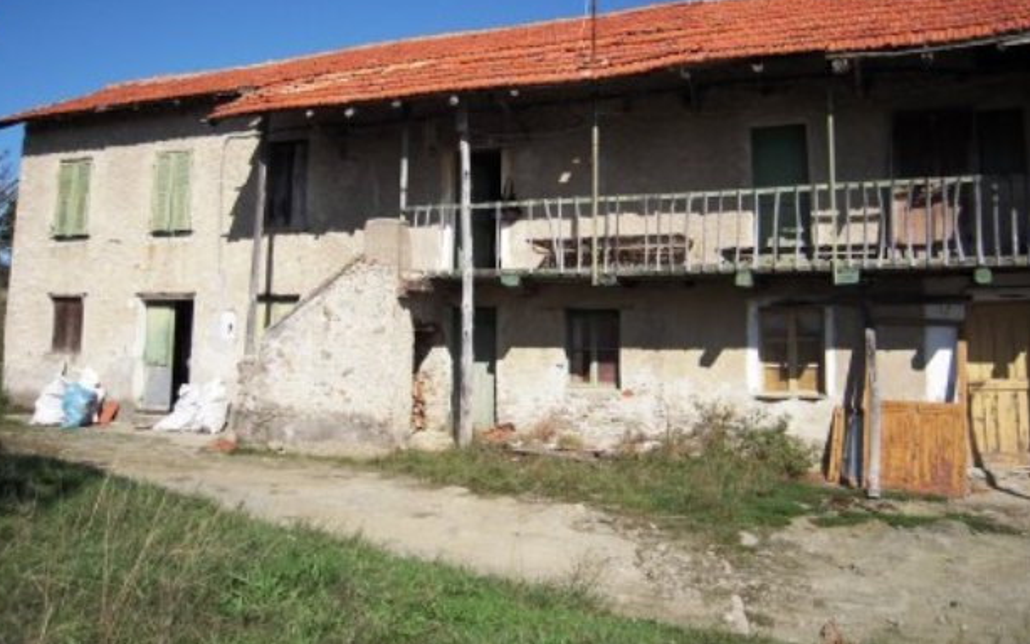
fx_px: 870
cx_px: 516
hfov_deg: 61.2
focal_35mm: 31
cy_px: 247
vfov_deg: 40.3
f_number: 5.4
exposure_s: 1/500
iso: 100
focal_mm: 5
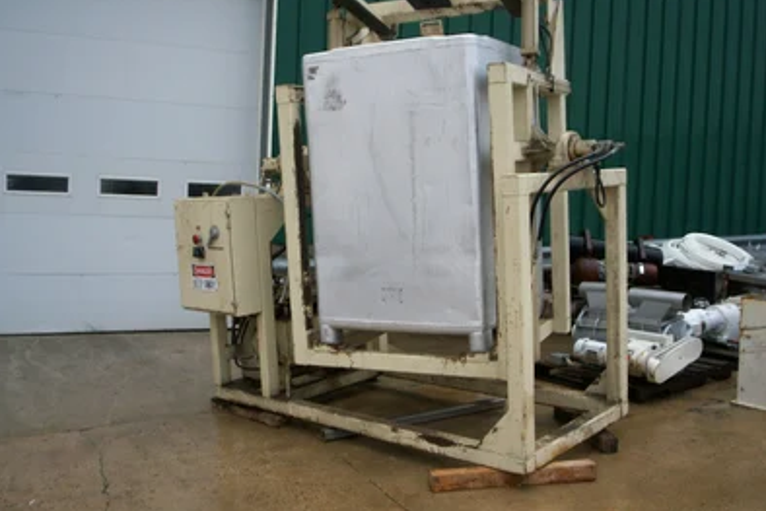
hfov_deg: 50.7
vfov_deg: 35.0
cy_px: 223
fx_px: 809
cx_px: 381
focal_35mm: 38
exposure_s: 1/81.4
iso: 100
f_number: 4.5
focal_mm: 5.9
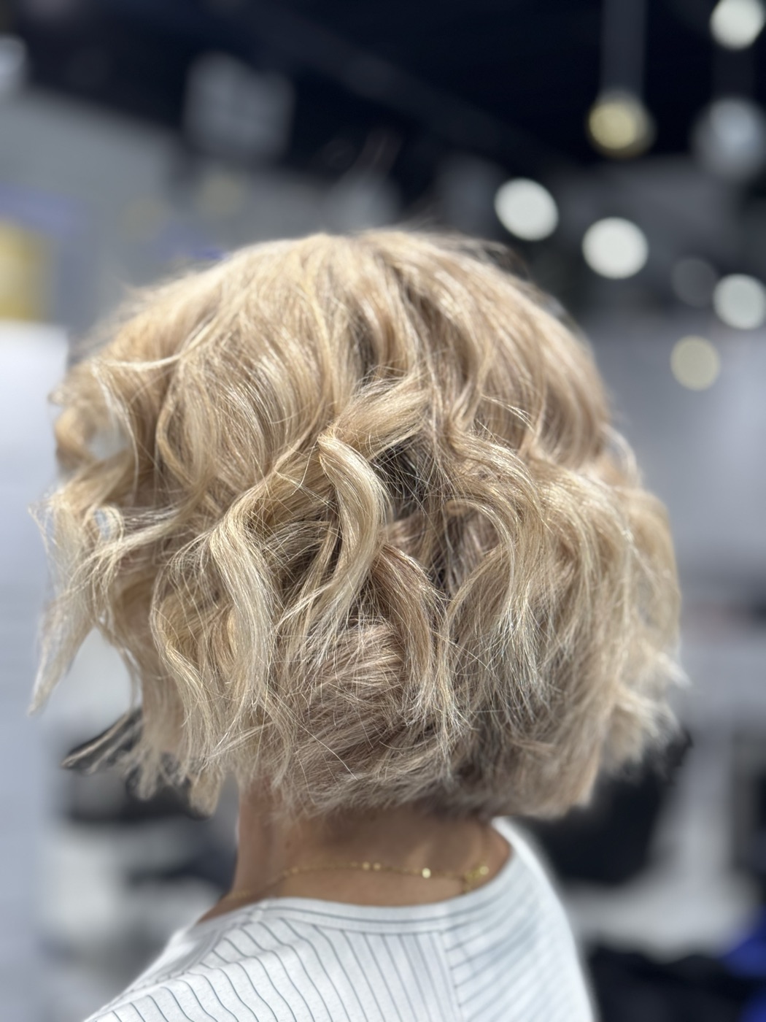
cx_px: 383
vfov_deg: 39.7
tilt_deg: -0.3
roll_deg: -0.7
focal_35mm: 48
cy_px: 511
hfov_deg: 30.3
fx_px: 1416
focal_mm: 6.76
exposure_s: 1/120
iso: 80
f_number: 1.78
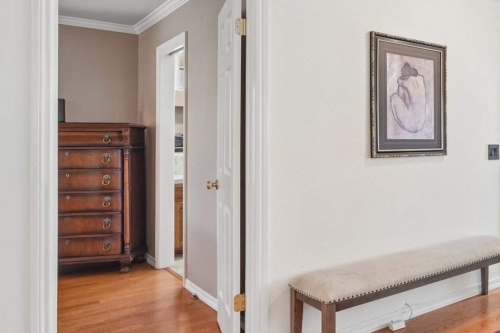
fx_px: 472
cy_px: 146
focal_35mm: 34
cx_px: 481
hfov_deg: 47.9
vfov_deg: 38.8
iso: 400
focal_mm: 17.5
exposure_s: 1/10
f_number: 8
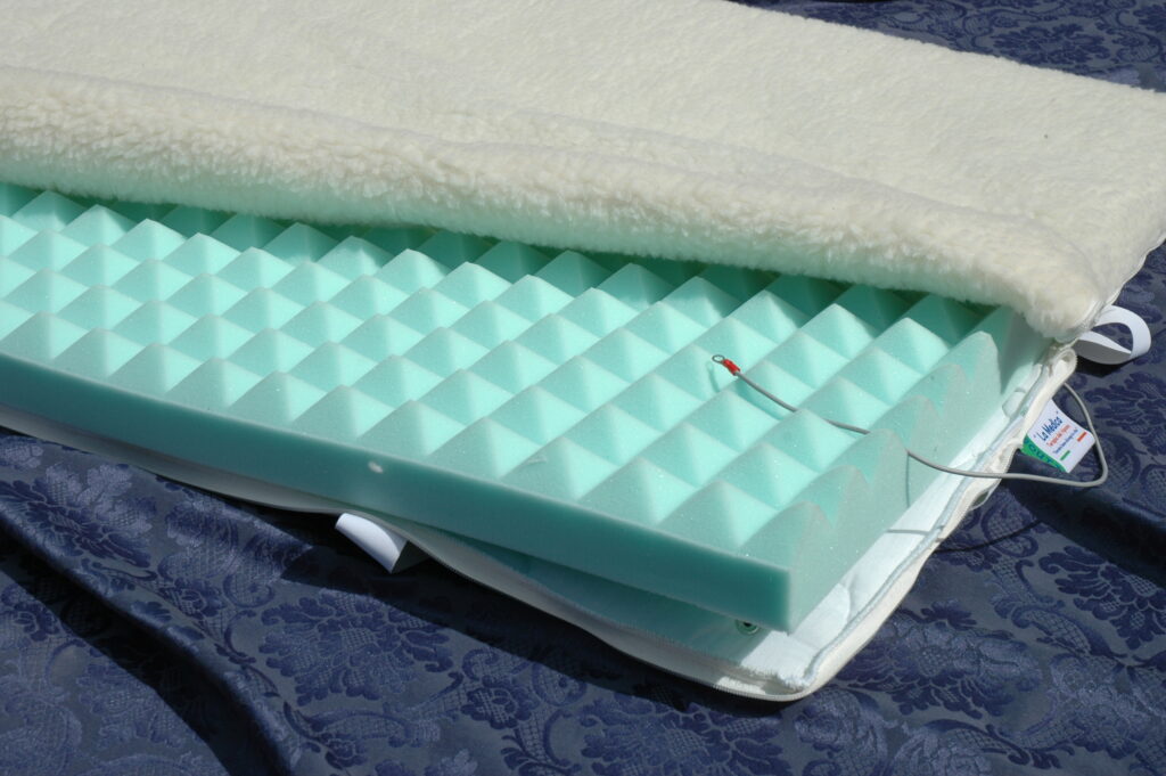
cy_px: 388
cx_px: 583
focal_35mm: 57
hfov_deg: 35.1
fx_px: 1845
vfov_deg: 23.7
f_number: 11
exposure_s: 1/500
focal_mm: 38
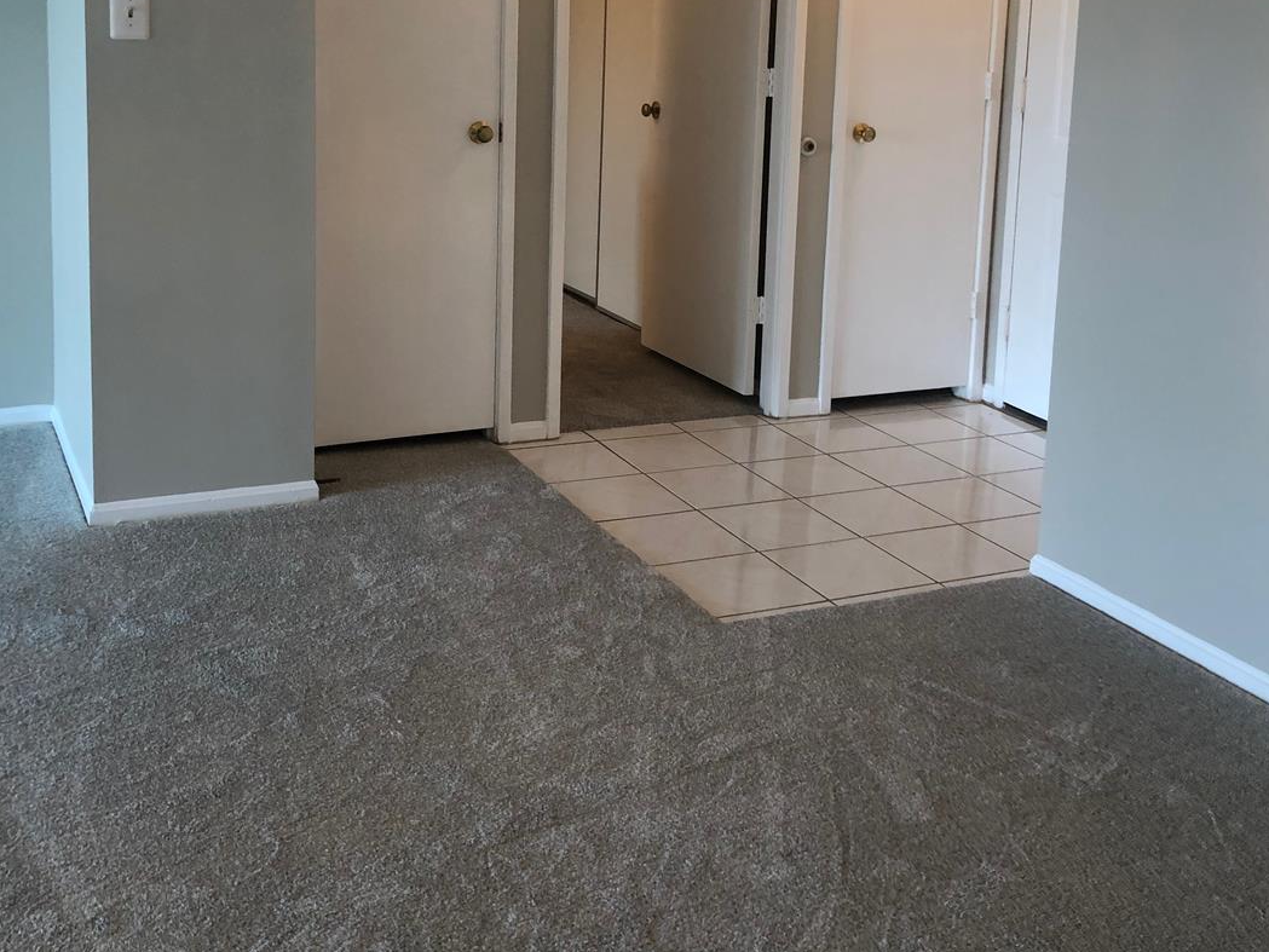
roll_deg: -2.2
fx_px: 1503
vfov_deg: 34.3
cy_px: 221
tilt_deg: -7.6
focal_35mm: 41
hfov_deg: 45.7
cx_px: 598
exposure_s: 1/30
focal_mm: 4
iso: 32
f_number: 1.8
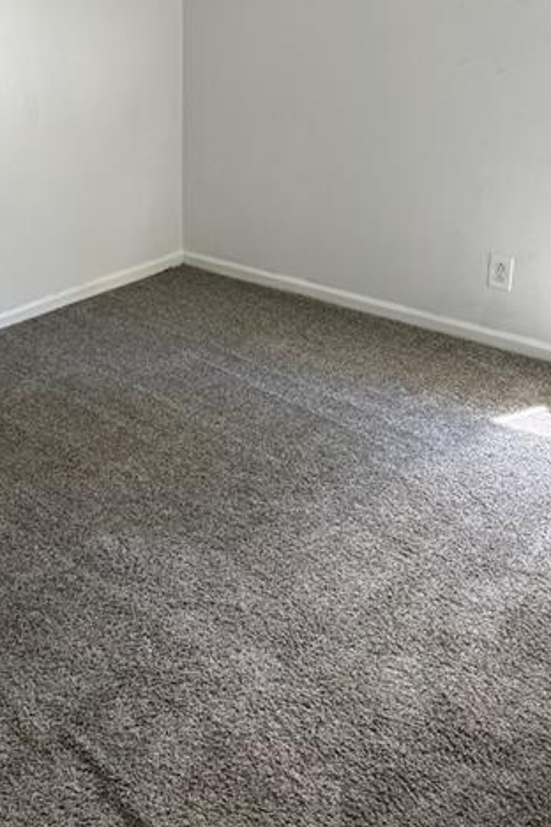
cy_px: 235
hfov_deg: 31.3
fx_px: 941
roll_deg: +2.1
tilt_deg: -15.1
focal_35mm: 41
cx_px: 69
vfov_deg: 46.2
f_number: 1.78
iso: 200
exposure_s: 1/121
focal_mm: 6.76
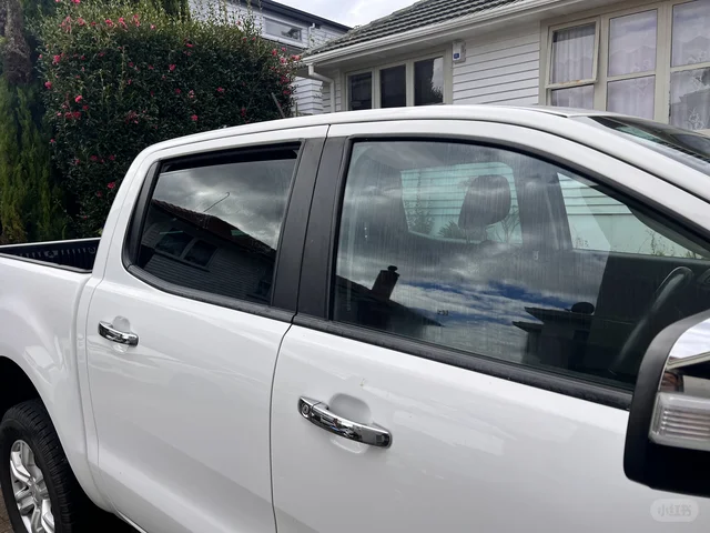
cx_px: 355
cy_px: 266
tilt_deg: -8.6
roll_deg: +1.9
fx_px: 533
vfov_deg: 53.1
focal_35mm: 26
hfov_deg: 67.3
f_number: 1.5
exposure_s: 1/2762
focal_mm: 5.7
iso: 50
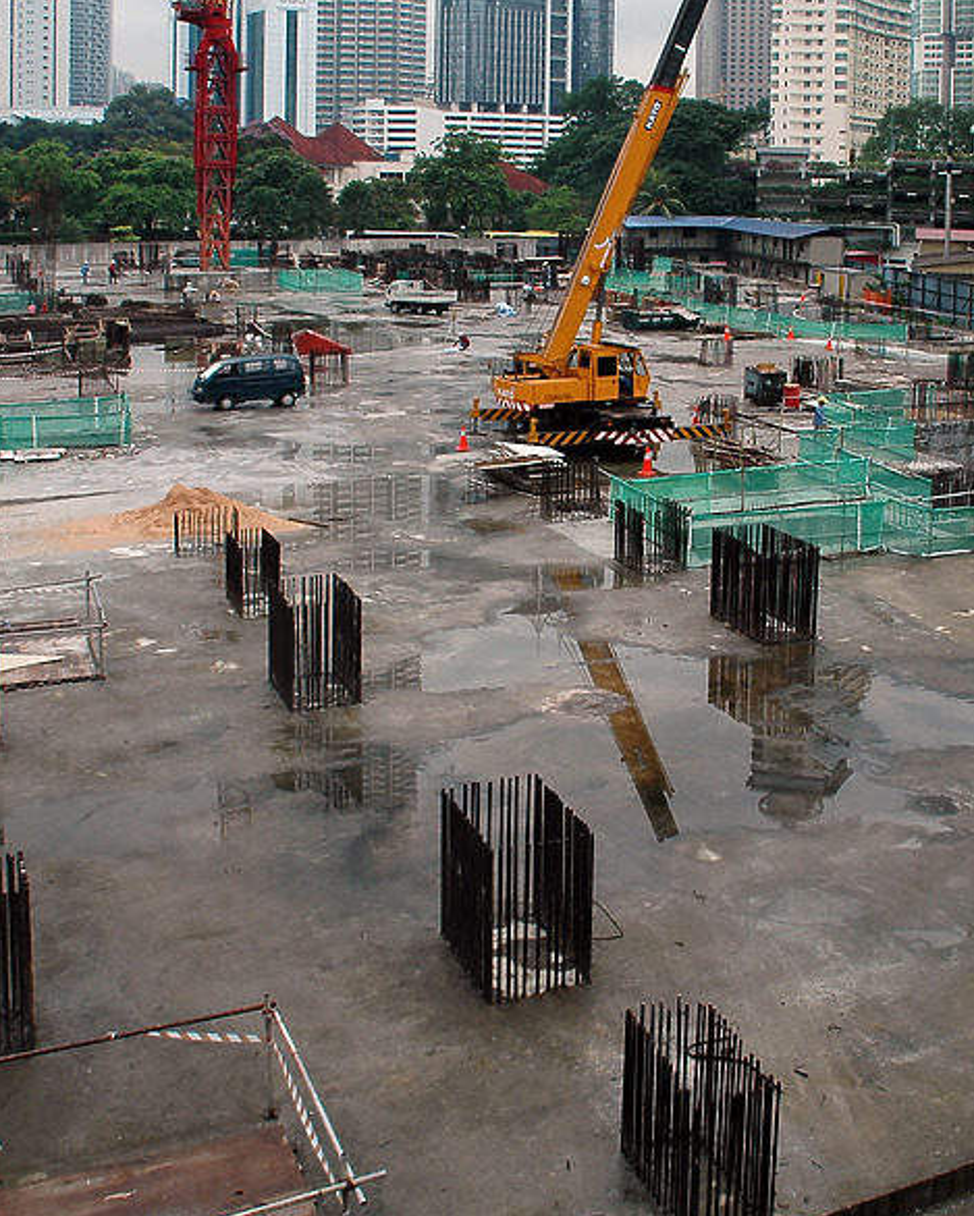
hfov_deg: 38.2
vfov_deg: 46.8
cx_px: 532
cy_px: 616
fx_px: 1405
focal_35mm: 39
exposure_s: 1/200
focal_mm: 18
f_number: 7.1
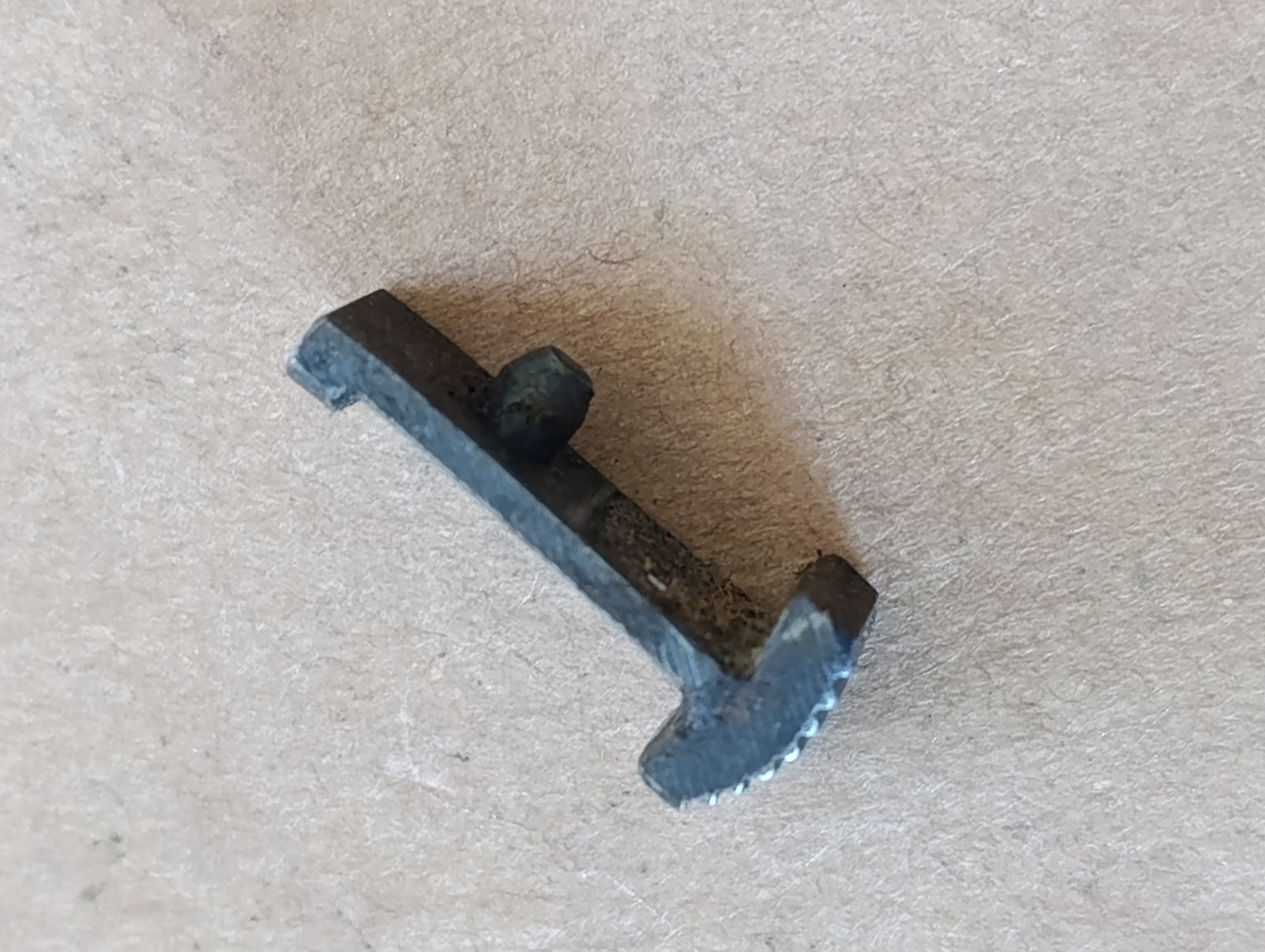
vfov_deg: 16.1
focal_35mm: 92
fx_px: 3367
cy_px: 476
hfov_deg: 21.3
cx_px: 632
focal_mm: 6.14
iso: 1250
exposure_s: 1/50
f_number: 1.6
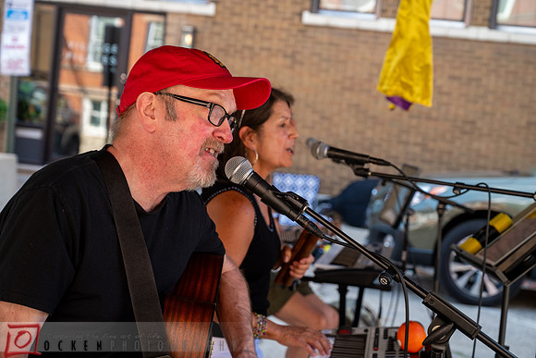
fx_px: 1045
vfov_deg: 19.4
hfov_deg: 28.8
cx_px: 268
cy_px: 179
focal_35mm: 70
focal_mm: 70
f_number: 5.6
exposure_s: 1/160
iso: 400
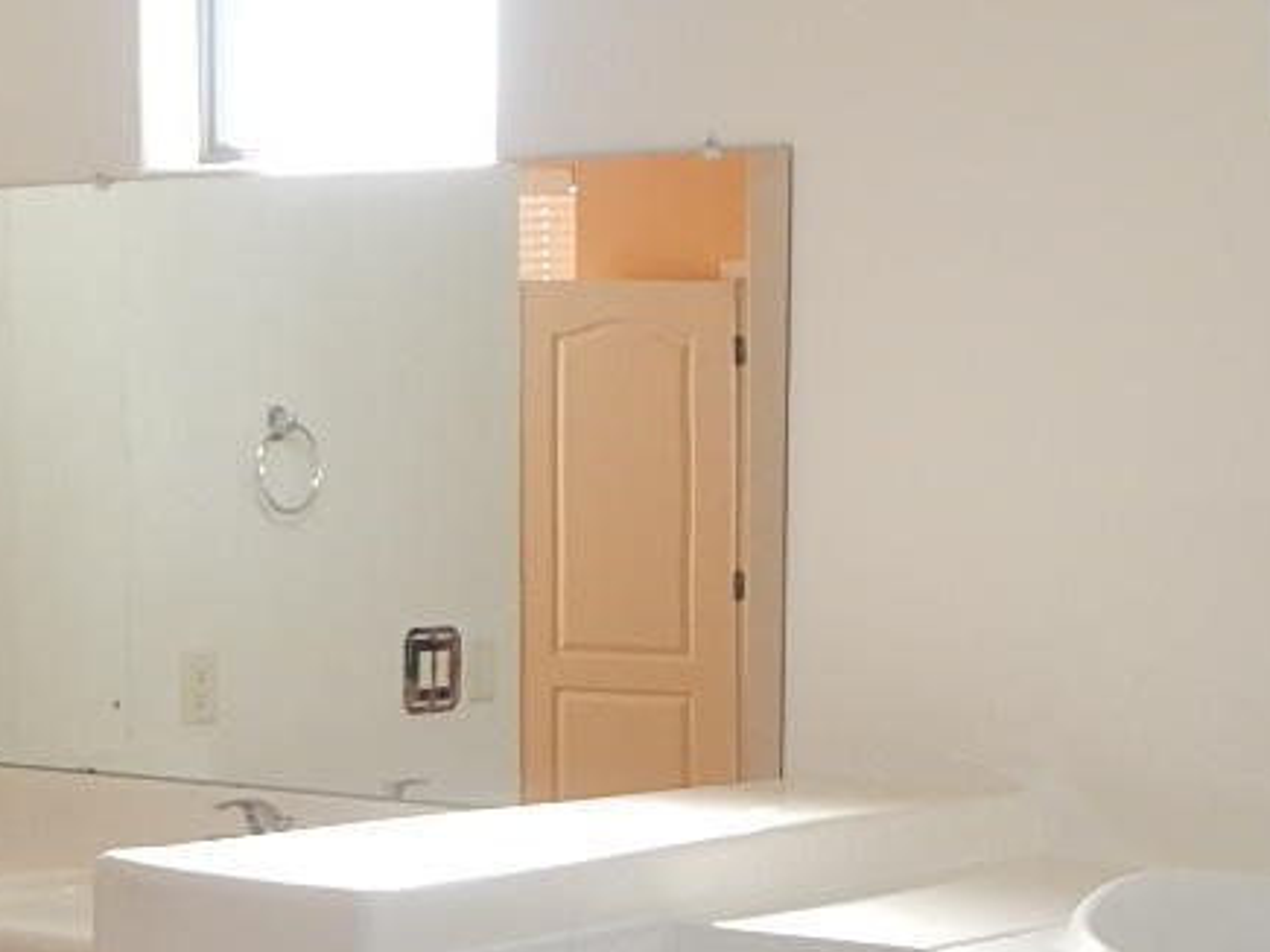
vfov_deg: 17.9
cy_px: 861
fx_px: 2971
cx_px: 914
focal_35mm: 81
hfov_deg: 23.9
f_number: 3
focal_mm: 4
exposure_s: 1/40
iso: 125
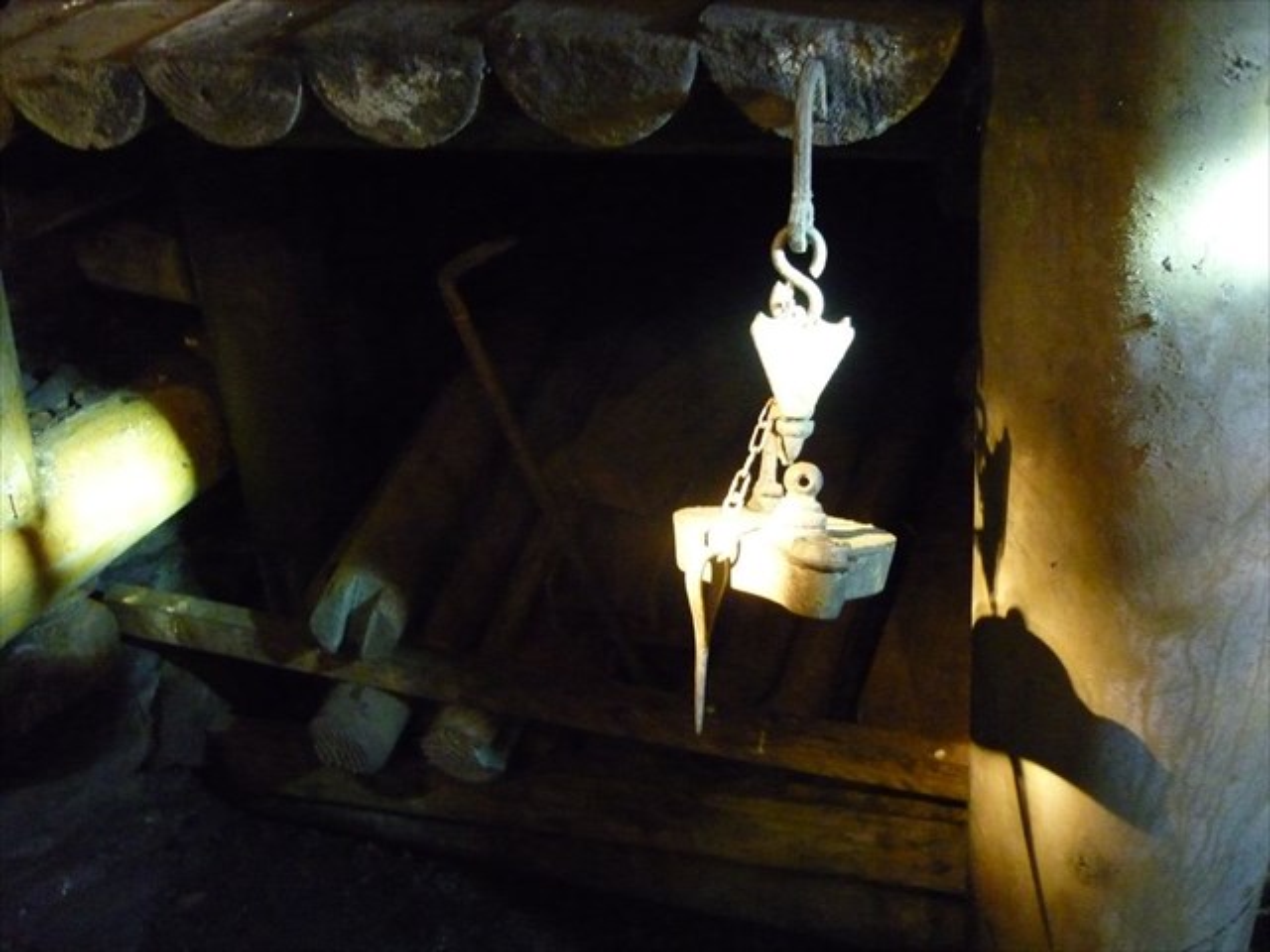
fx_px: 1211
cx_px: 635
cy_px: 476
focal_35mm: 33
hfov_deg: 55.4
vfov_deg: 42.9
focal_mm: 5.5
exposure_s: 1/8
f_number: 2.8
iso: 1000
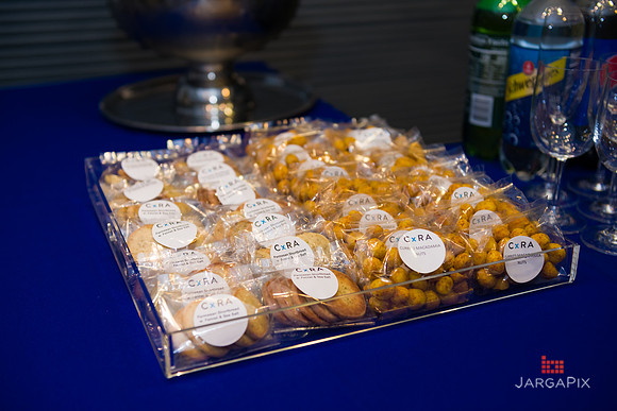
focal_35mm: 48
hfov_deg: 41.1
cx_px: 308
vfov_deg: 28.1
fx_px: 823
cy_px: 206
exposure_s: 1/125
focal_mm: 48
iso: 400
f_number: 3.2
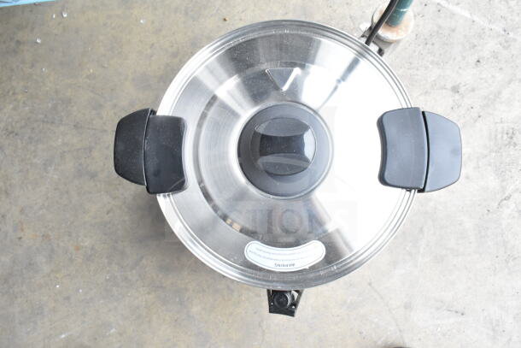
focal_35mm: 32
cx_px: 260
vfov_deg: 41.7
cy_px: 174
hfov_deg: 59.5
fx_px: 456
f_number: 7.1
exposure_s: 1/200
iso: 1600
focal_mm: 21
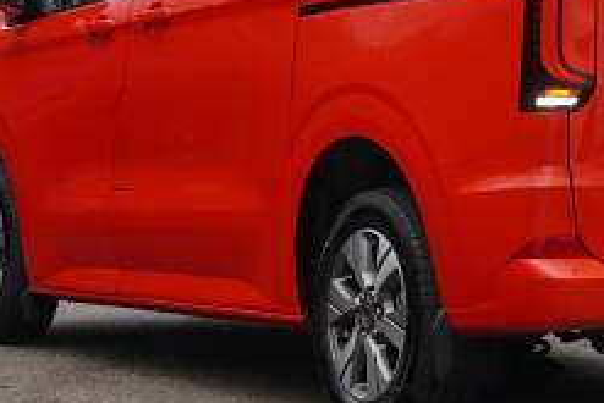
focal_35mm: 151
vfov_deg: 9.0
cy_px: 34
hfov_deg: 13.4
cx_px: 545
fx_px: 2540
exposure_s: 1/60
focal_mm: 39
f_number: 5.6
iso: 100
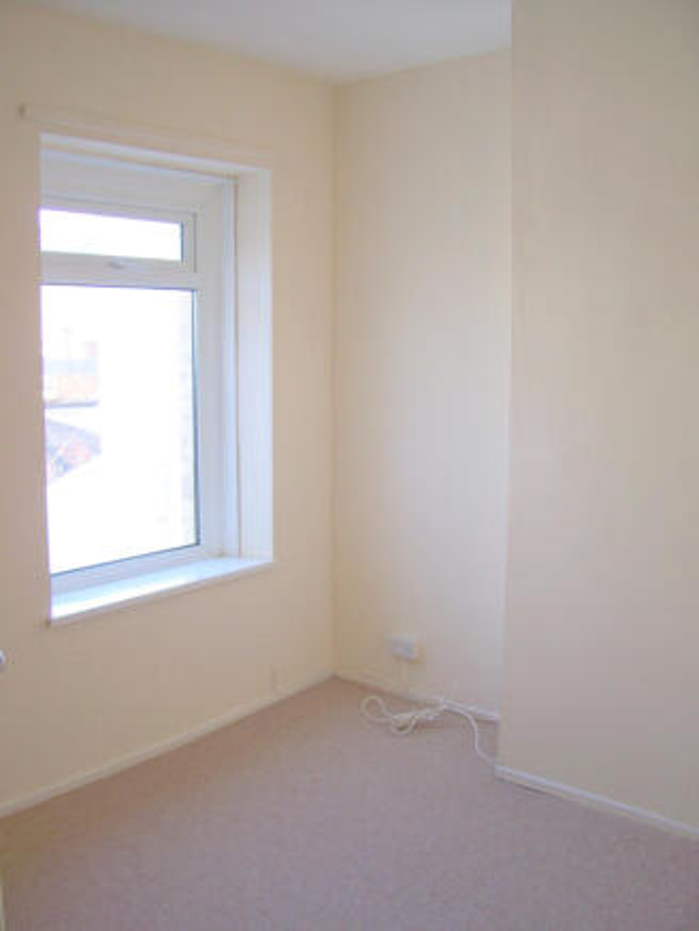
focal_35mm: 34
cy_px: 466
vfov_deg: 53.9
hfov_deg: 41.8
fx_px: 915
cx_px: 350
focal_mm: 5.6
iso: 80
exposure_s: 1/60
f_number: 2.7
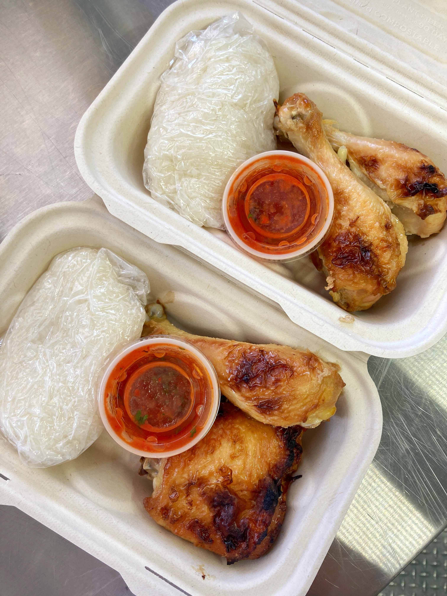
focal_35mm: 28
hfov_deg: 49.7
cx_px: 224
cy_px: 298
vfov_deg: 63.4
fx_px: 482
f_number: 1.8
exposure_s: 1/61
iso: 25
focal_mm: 3.99
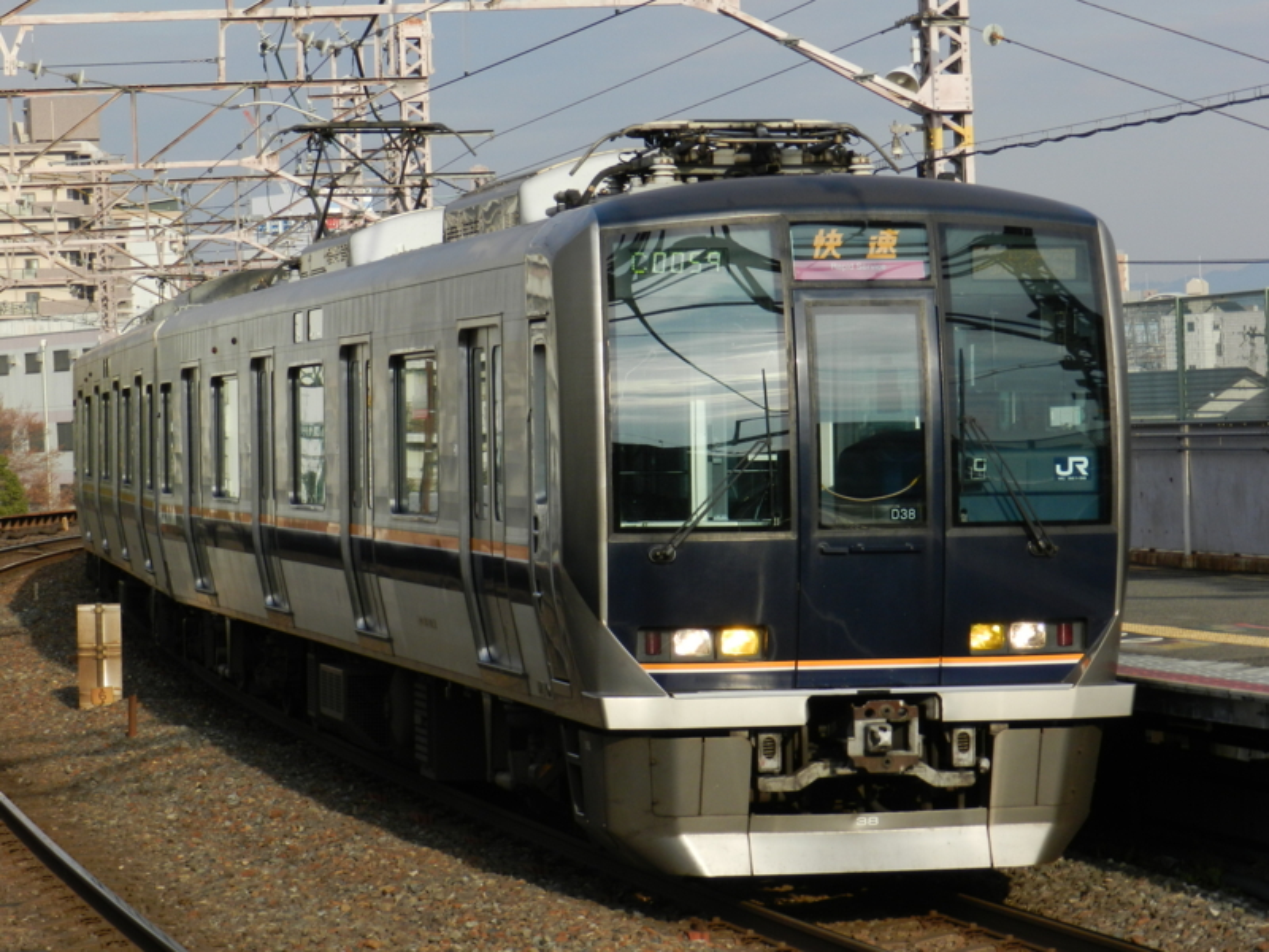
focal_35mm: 130
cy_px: 476
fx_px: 4766
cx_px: 634
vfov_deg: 11.4
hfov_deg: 15.2
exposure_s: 1/800
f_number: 5
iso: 160
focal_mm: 23.1
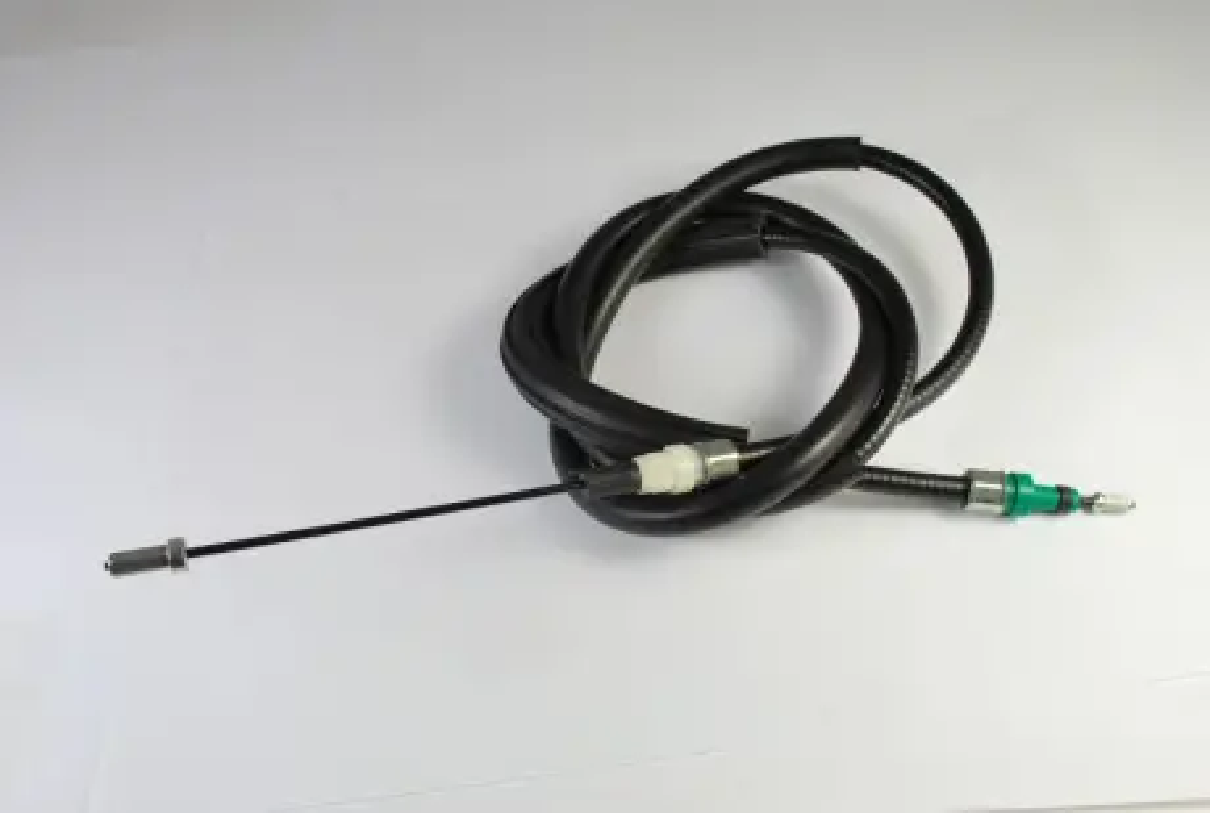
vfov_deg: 43.8
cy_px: 406
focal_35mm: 30
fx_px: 1011
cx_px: 605
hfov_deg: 61.8
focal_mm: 20
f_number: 10
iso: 280
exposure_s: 1/30
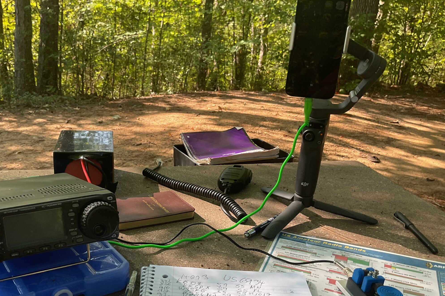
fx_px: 482
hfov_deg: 49.0
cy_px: 206
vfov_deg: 33.8
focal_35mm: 39
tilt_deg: -21.2
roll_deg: -4.3
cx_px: 165
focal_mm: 3
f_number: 1.8
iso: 16
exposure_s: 1/133
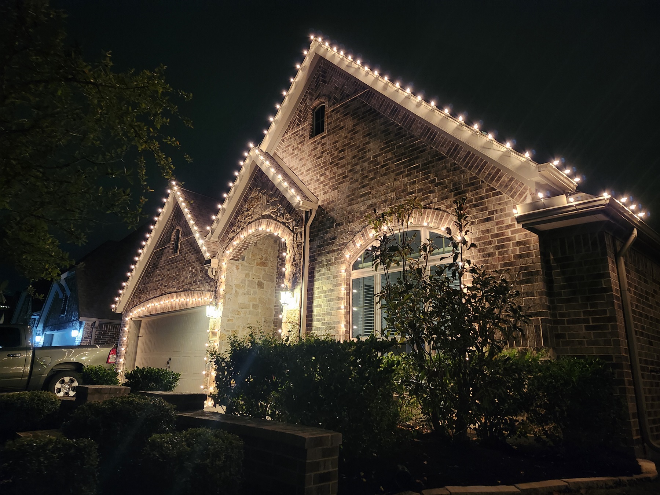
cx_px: 330
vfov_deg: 58.9
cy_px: 248
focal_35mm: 23
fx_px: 439
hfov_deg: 73.9
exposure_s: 1/24
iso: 640
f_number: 1.8
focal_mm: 5.54
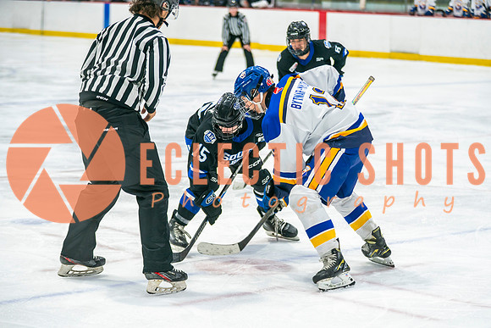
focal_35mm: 115
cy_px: 180
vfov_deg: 11.9
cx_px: 263
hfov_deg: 17.8
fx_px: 1570
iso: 640
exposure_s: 1/640
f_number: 2.8
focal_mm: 100
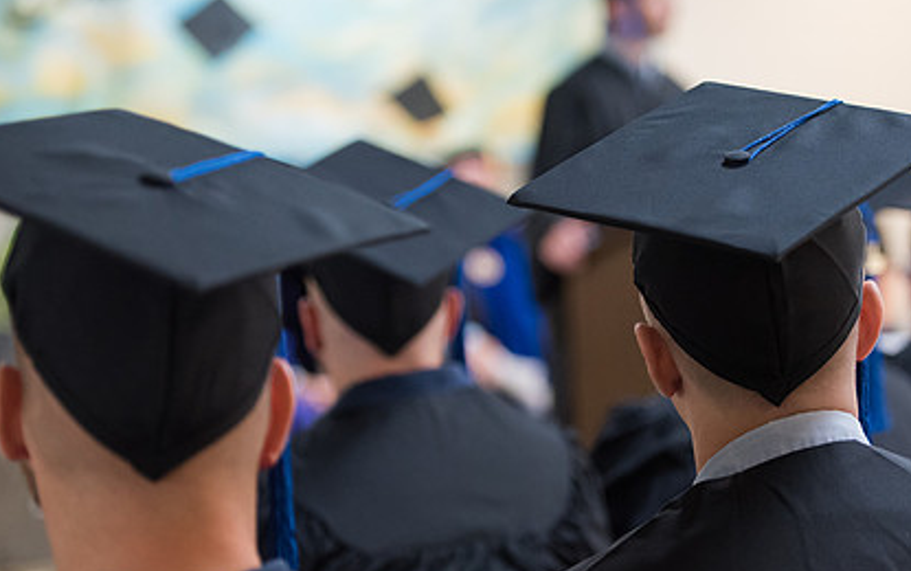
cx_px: 540
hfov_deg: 17.2
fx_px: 3006
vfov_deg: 10.8
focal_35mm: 121
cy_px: 287
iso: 4000
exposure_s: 1/200
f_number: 2.8
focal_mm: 85
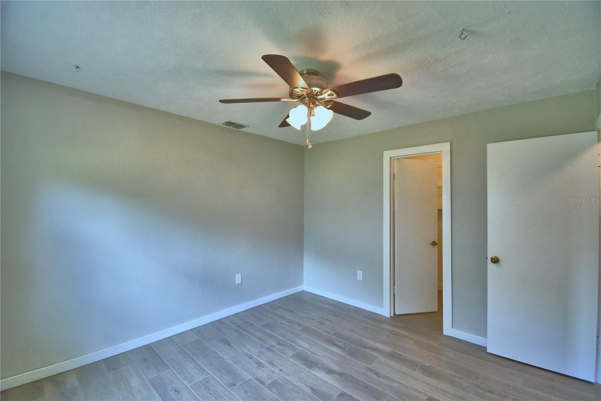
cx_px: 300
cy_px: 200
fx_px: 250
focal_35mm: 15
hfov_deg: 100.4
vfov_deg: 77.3
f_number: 4.5
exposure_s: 1/100
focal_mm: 10
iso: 400
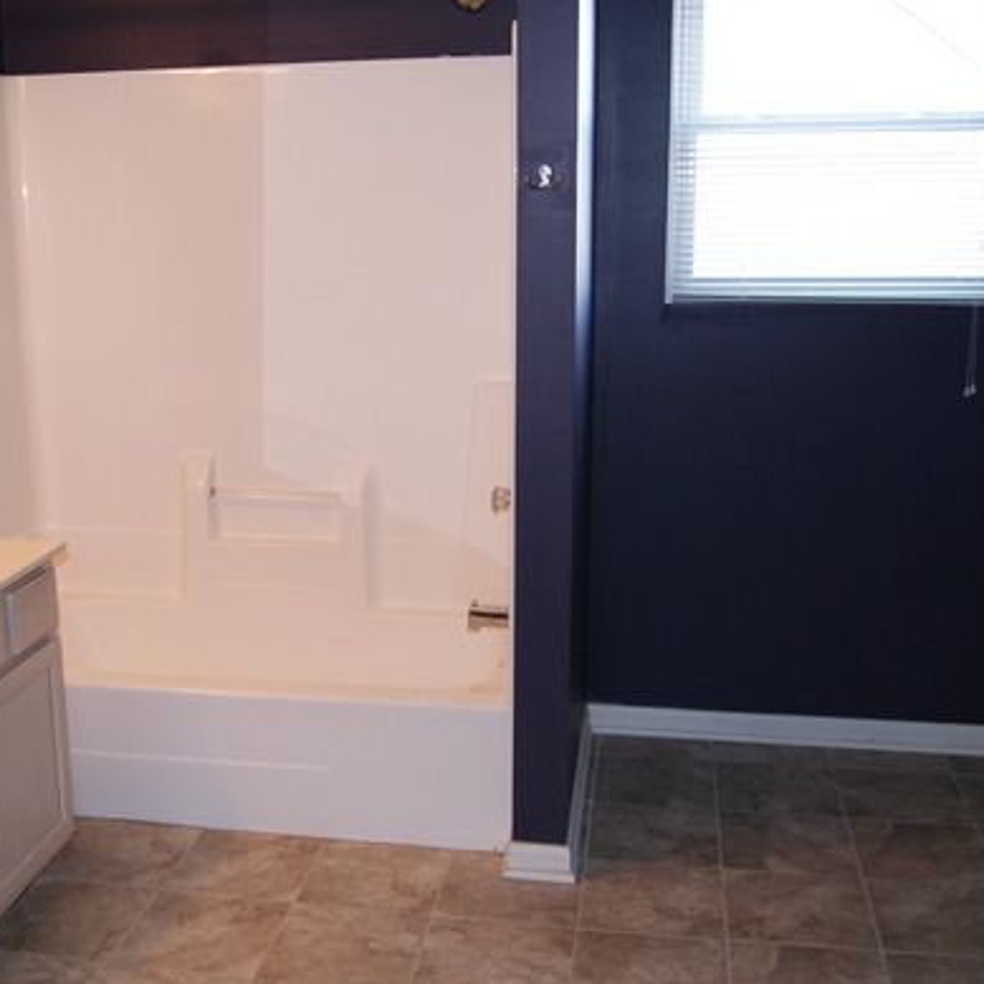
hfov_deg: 39.8
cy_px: 501
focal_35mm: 42
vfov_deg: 40.0
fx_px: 1351
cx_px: 369
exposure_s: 1/60
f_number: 5.6
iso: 400
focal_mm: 20
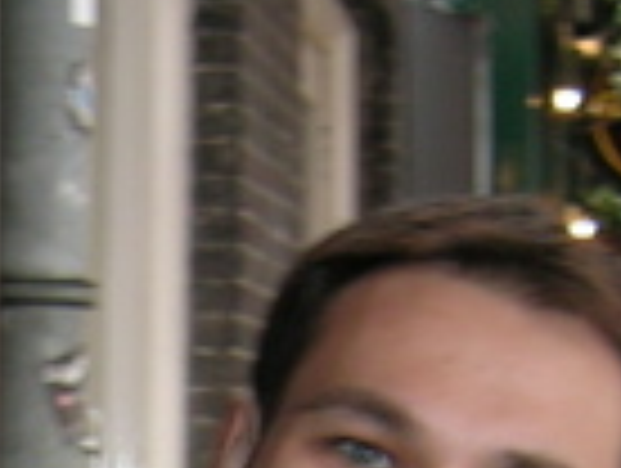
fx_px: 2911
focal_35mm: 162
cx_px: -333
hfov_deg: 11.6
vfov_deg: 8.7
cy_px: 900
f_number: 2.8
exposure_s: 1/30
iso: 50
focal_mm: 5.4
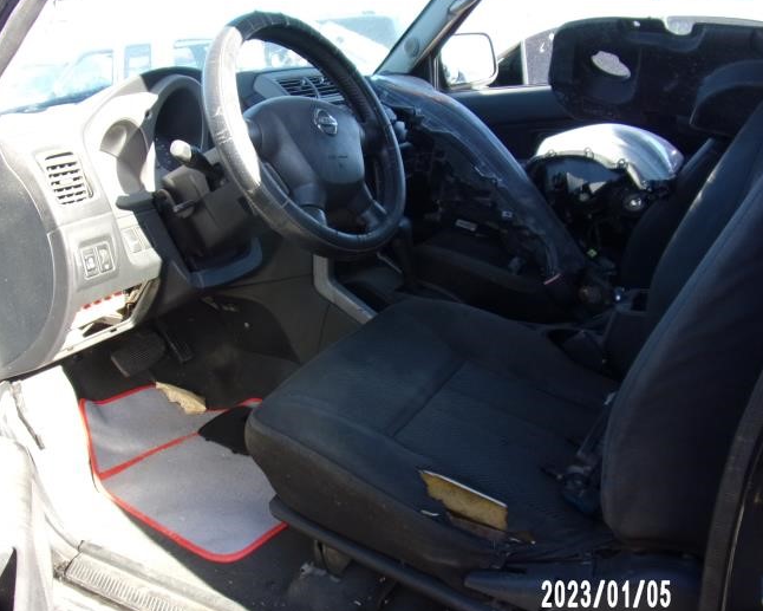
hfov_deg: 60.3
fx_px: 655
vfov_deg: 50.0
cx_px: 338
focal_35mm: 29
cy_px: 318
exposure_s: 1/85
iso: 80
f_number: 3.3
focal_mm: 4.3
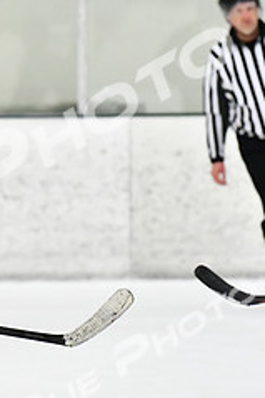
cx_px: -132
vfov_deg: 4.5
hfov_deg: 3.0
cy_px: 234
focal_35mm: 455
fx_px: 5033
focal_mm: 125
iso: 6400
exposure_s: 1/1600
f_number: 2.8
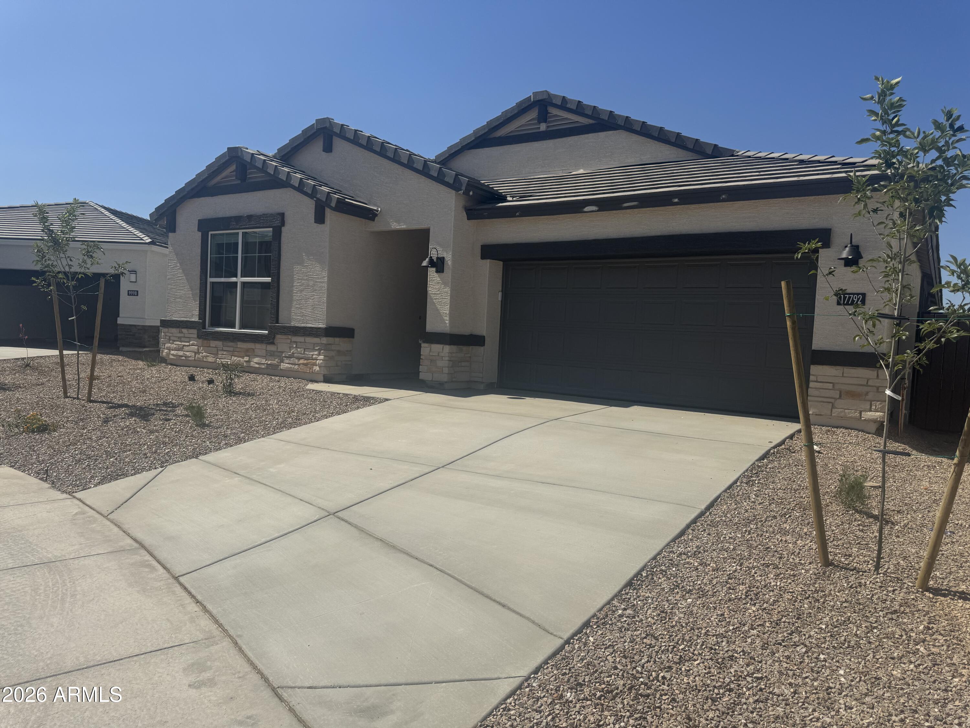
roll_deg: -2.9
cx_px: 485
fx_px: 673
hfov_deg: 71.6
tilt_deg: -3.4
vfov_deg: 56.8
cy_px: 364
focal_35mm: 24
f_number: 1.78
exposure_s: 1/10417
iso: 80
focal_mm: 6.76
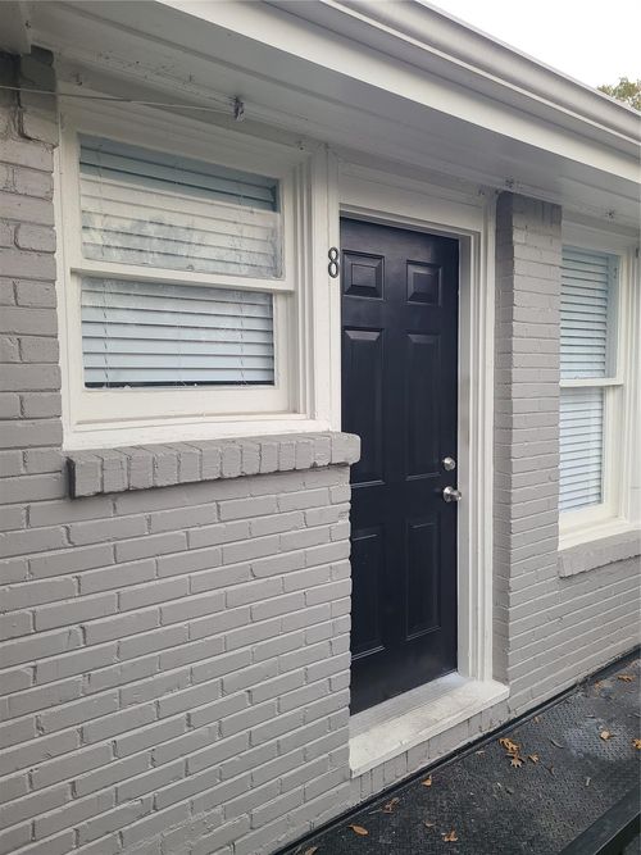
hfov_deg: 53.0
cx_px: 320
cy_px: 428
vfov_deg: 67.3
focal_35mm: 26
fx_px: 642
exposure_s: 1/315
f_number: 1.8
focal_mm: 5.4
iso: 40
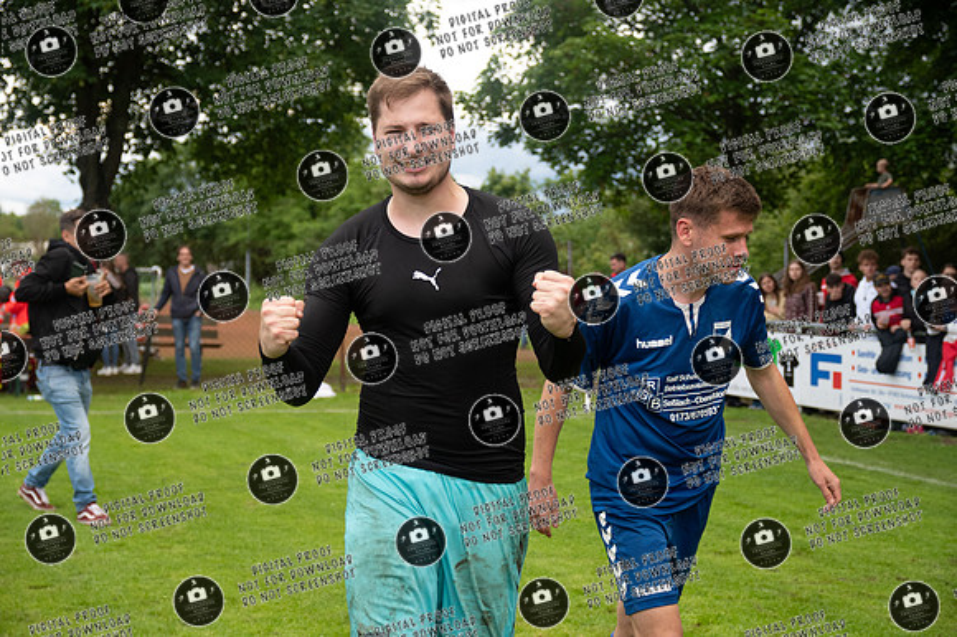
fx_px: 1780
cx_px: 478
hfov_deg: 30.1
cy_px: 318
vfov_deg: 20.3
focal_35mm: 67
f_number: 4
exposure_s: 1/500
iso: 720
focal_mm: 45
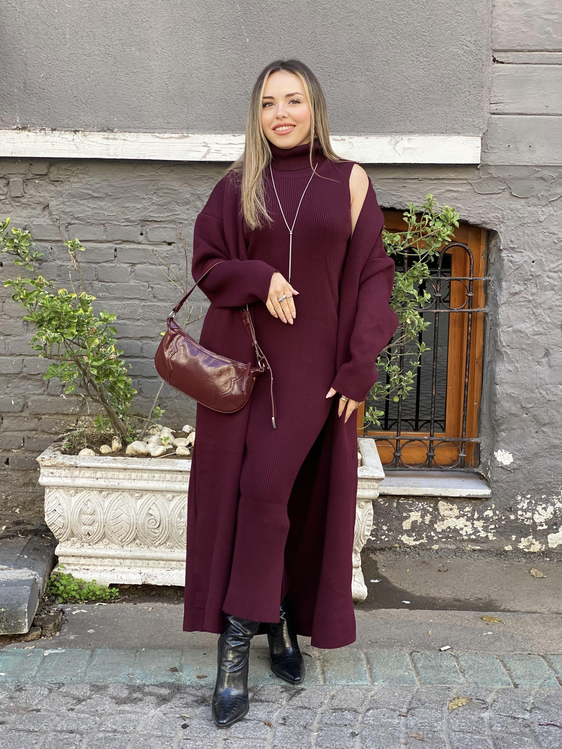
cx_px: 281
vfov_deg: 36.8
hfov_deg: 28.0
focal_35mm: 52
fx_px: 1126
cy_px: 374
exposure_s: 1/122
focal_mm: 6
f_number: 2
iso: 25
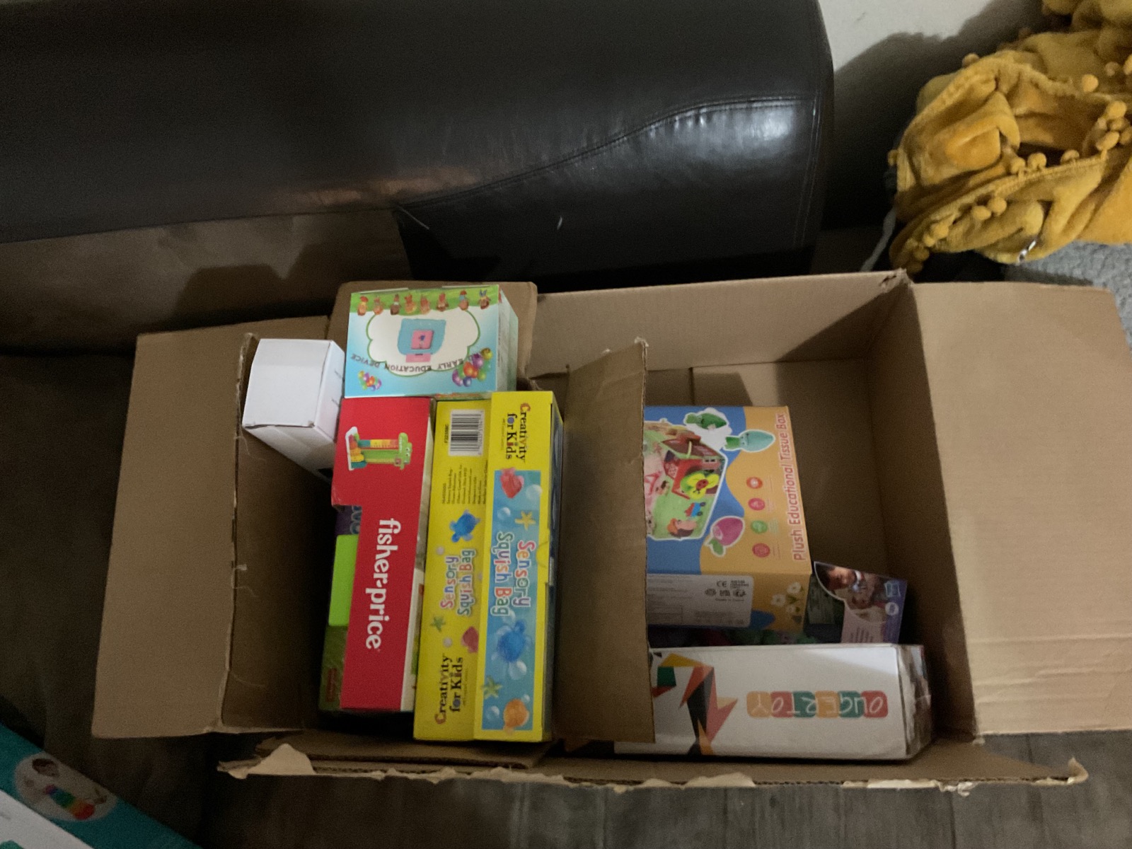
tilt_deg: -64.7
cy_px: 424
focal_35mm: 29
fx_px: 948
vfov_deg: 48.2
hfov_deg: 61.7
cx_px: 566
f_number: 1.8
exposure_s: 1/20
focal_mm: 3
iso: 500
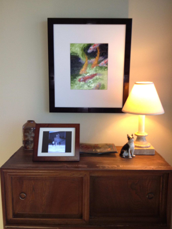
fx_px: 232
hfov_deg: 40.7
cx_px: 86
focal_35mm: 35
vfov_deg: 52.6
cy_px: 114
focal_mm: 4.28
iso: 125
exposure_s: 1/20
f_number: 2.4
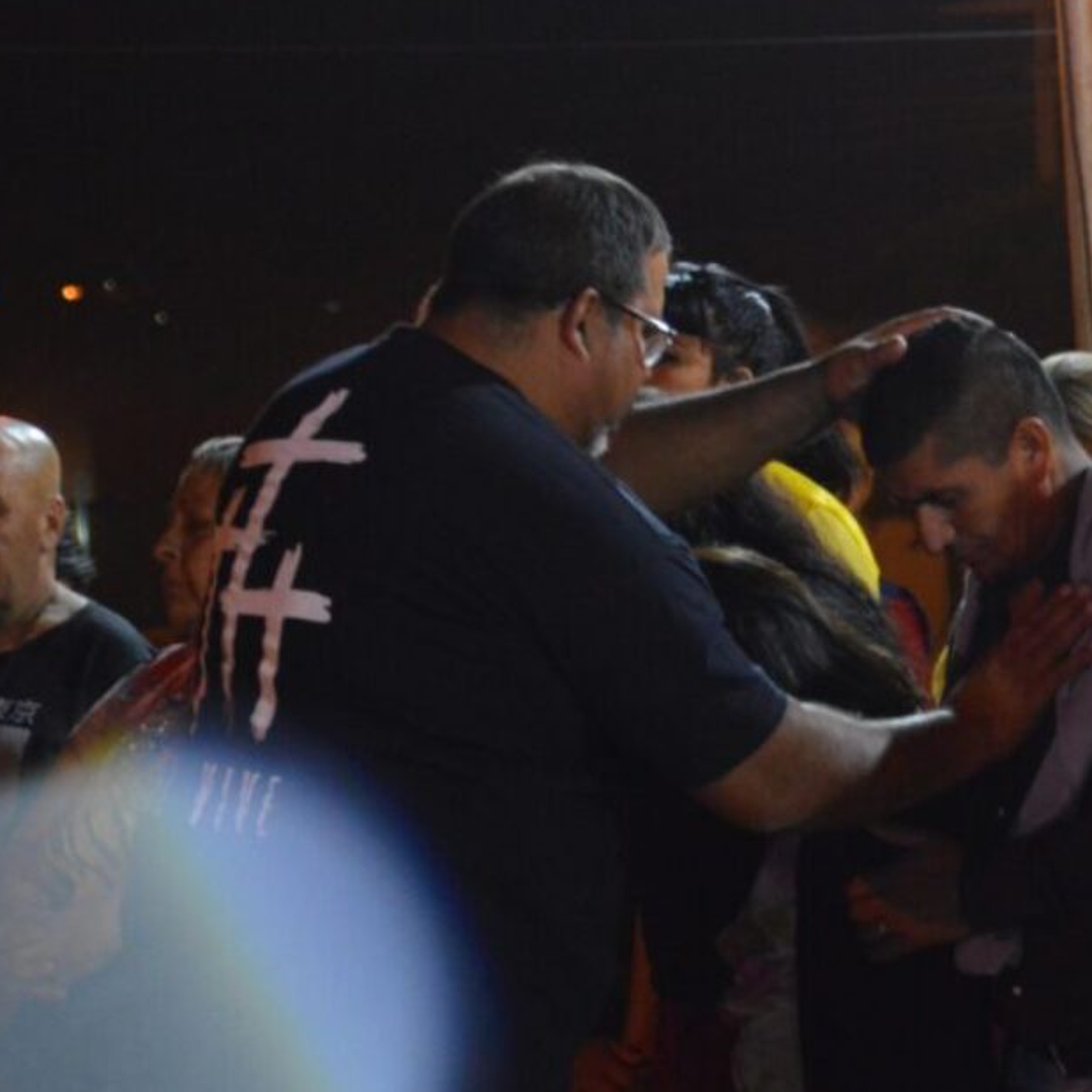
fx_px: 7067
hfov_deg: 8.8
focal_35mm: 198
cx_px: 1012
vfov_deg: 8.8
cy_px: 518
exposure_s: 1/30
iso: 3200
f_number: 5.3
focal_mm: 80
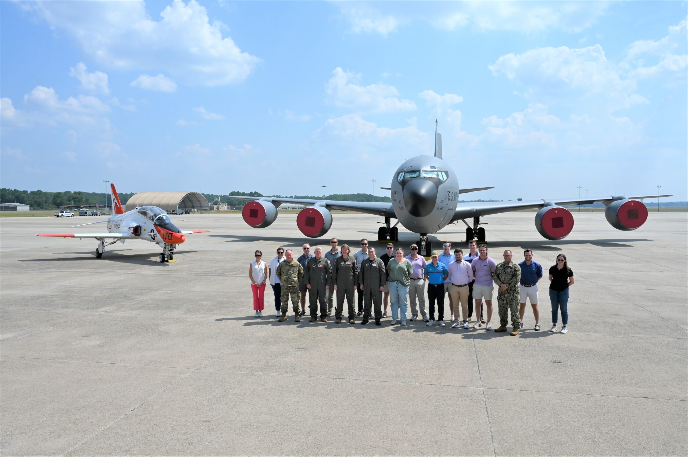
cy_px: 228
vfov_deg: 47.1
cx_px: 344
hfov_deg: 66.5
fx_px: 525
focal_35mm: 28
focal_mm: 27.5
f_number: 14
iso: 500
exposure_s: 1/800
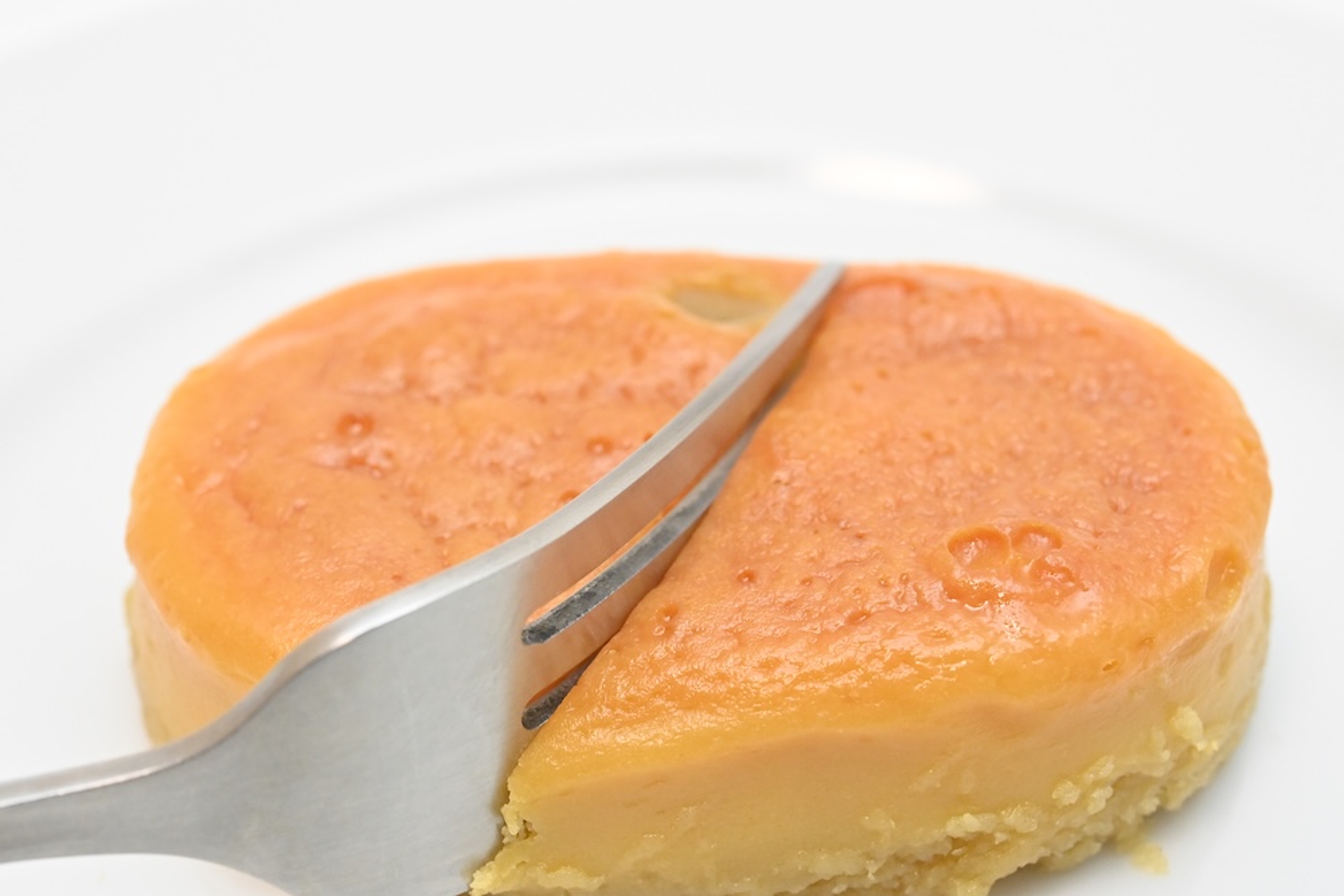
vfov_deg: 22.6
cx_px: 672
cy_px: 448
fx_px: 2240
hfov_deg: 33.4
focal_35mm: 60
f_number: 11
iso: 6400
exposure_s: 1/160
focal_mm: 60
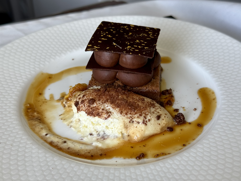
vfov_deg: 30.3
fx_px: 334
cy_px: 90
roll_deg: -0.4
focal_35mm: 48
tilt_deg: -35.8
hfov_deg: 39.7
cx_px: 120
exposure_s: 1/116
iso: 50
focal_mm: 6.76
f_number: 1.78
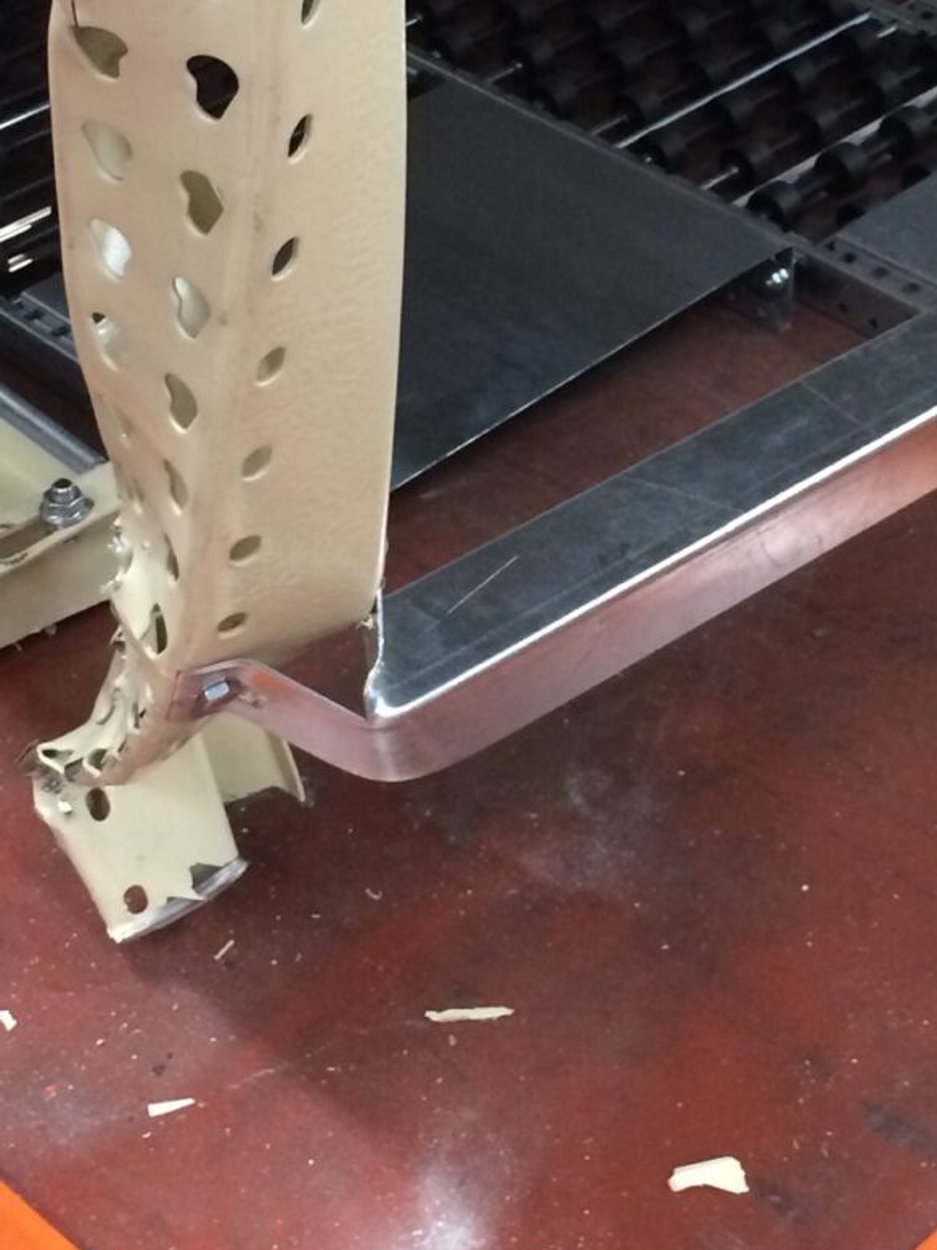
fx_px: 2853
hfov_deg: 18.6
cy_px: 339
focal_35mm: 79
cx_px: 617
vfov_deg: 24.5
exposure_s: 1/24
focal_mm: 4.12
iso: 320
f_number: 2.2
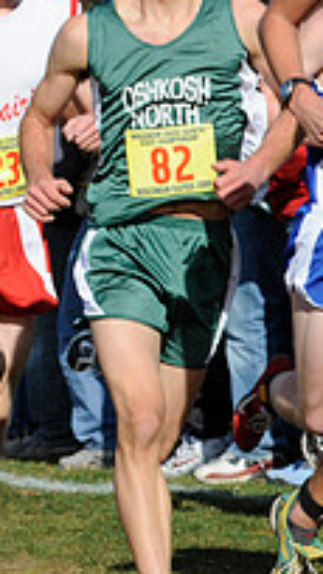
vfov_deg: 4.6
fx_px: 7121
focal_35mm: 468
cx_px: 795
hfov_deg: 2.6
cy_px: 207
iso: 200
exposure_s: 1/640
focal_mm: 105
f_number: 5.6
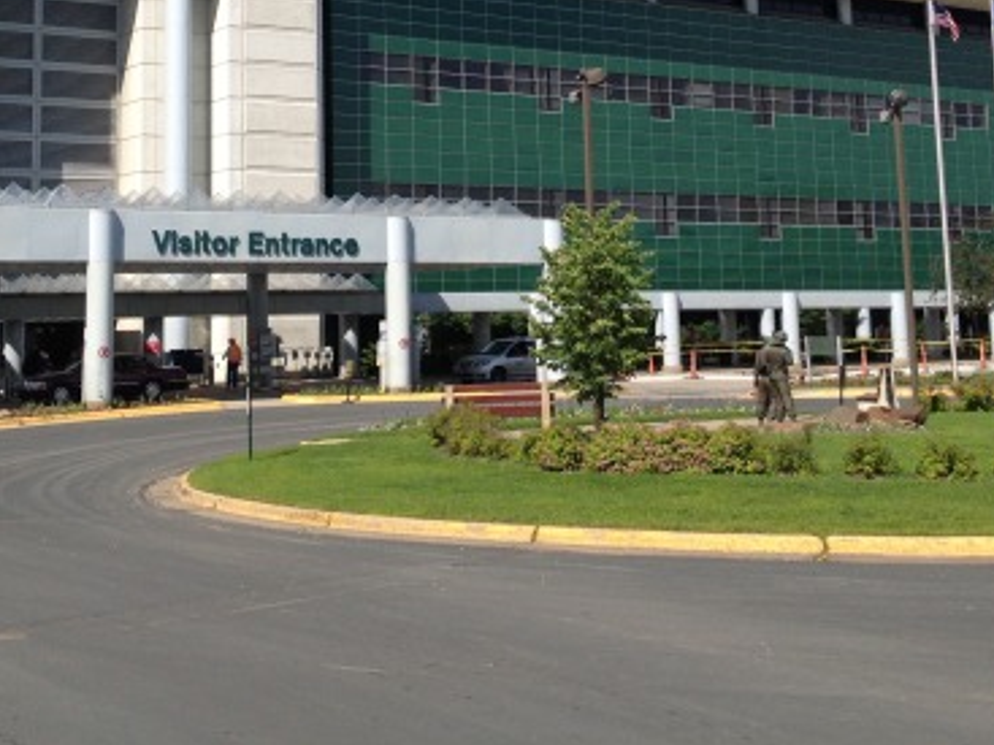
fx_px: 1751
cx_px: 428
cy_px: 98
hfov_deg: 31.6
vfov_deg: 23.5
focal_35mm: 61
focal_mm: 4.28
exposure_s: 1/1905
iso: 50
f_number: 2.4
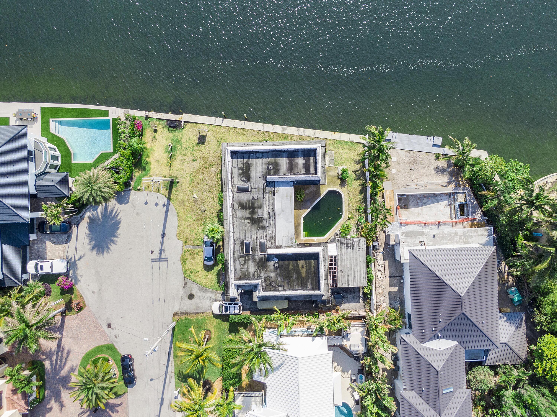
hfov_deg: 71.6
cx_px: 278
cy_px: 208
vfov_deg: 56.8
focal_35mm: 24
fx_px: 386
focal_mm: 4.39
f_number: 2.8
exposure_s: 1/800
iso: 100
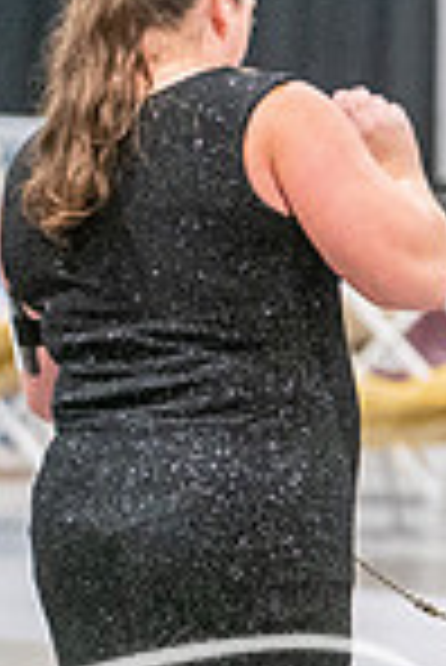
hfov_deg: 2.4
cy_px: 272
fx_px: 10456
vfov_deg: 3.7
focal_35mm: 564
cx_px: 636
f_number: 2.8
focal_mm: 120
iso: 6400
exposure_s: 1/250
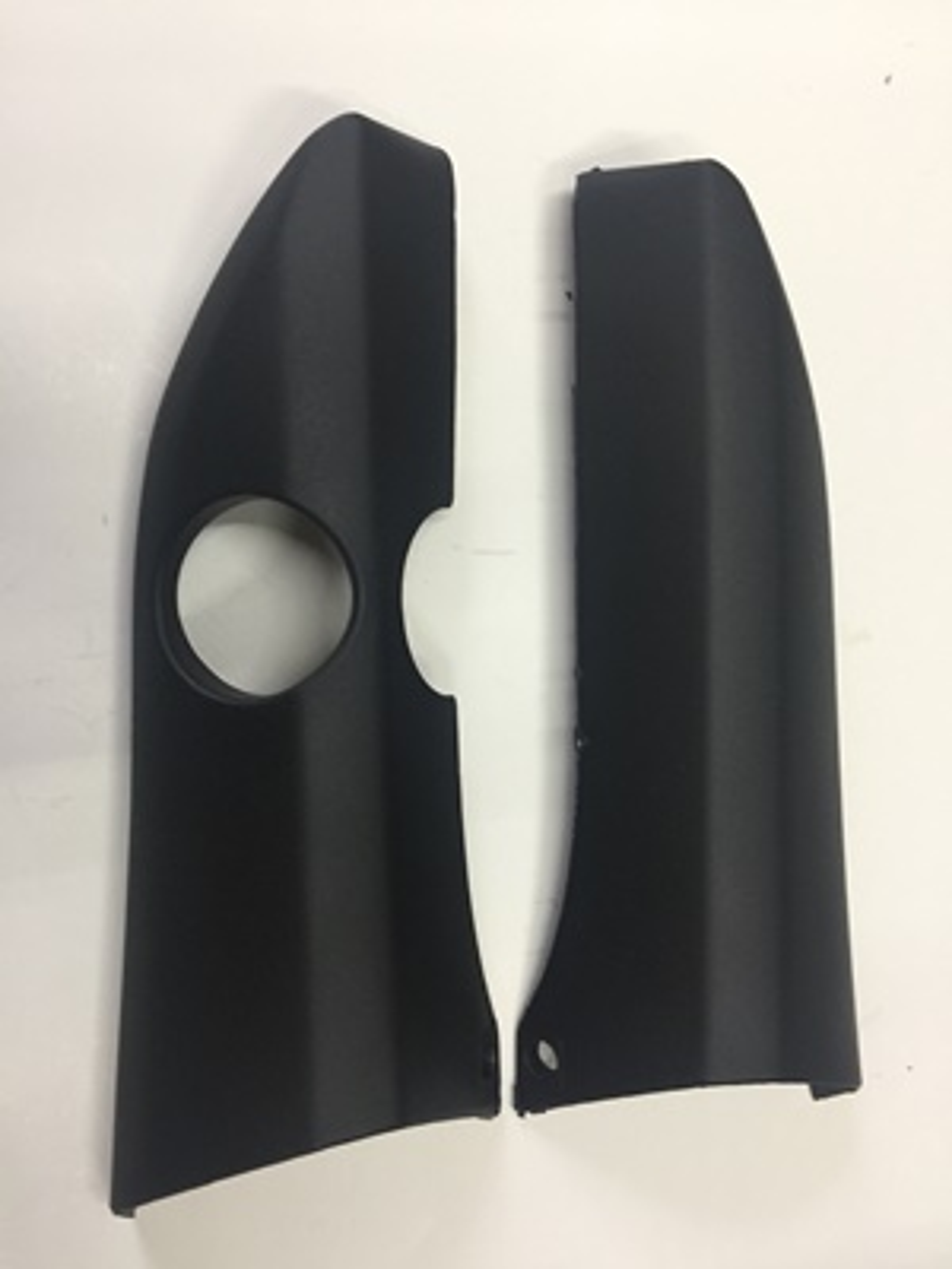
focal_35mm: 29
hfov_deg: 48.2
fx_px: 1063
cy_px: 634
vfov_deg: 61.7
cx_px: 476
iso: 100
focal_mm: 4.15
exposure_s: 1/17
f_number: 2.2
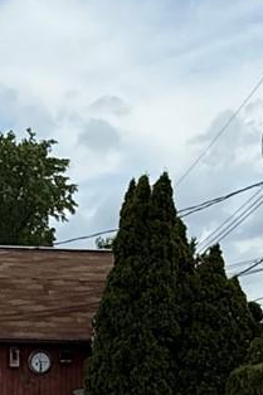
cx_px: 120
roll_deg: +0.1
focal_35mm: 95
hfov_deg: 14.4
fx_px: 1042
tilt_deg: -7.0
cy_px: 548
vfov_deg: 19.4
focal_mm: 2.22
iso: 50
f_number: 2.2
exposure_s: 1/2092
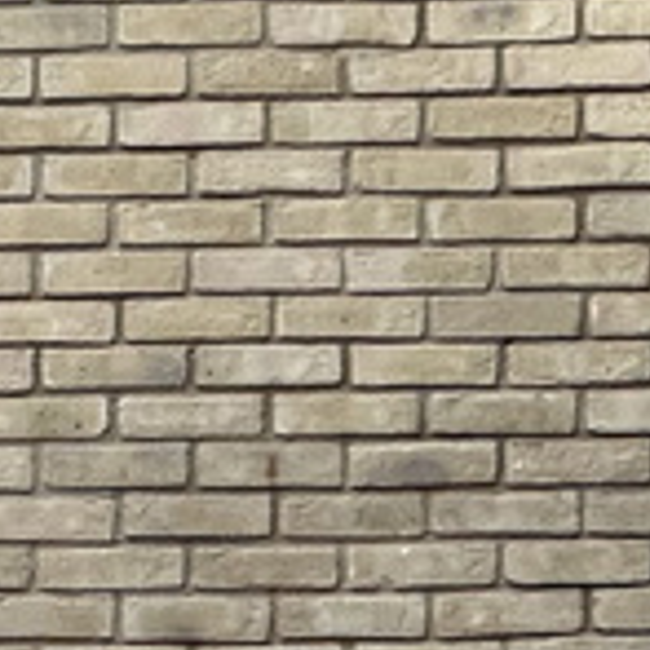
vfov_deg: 8.7
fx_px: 4079
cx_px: -1979
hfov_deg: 6.9
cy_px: 1229
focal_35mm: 192
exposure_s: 1/683
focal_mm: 6.76
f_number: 1.78
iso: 100
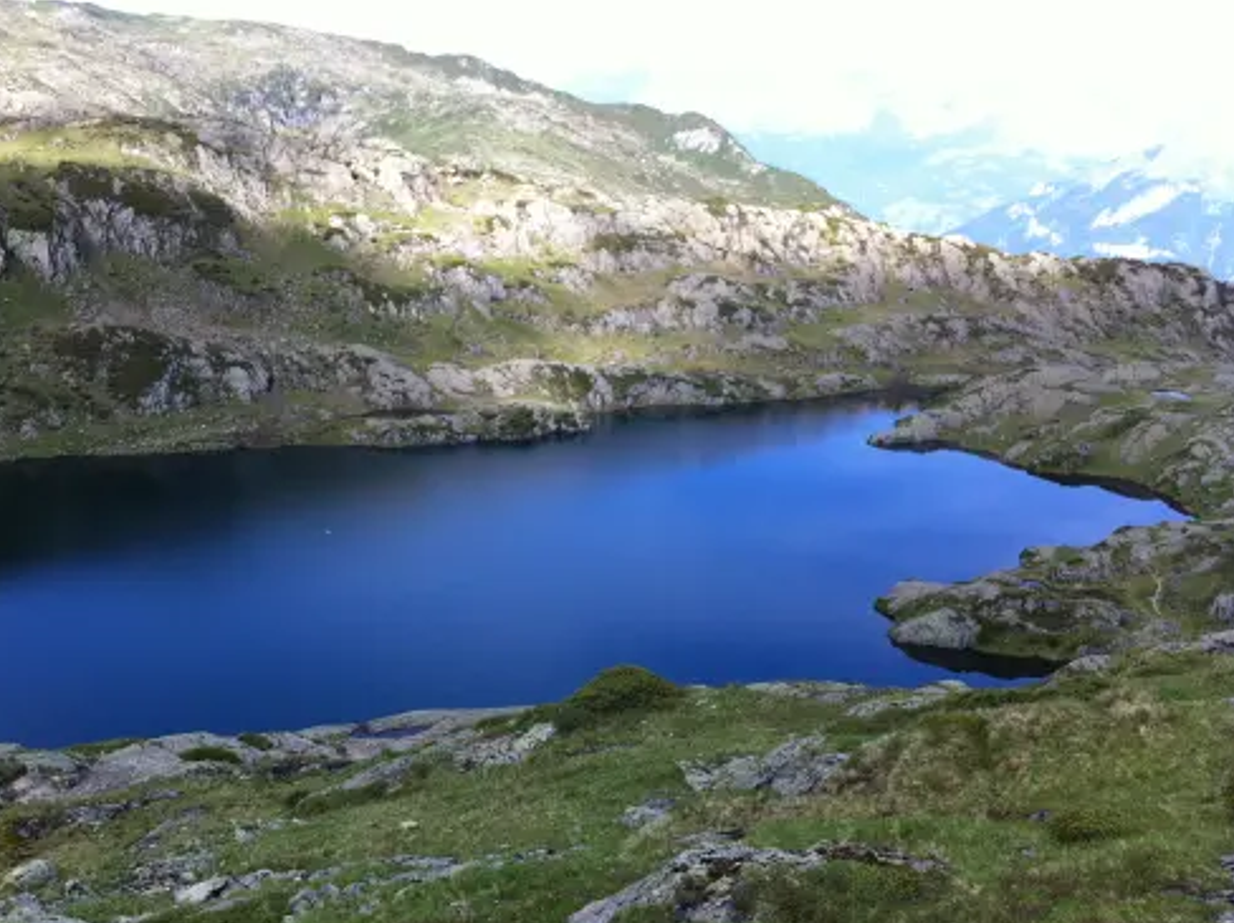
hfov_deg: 43.6
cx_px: 483
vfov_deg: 33.5
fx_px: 1531
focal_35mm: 43
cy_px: 506
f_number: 2.8
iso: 80
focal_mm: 3.85
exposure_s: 1/397
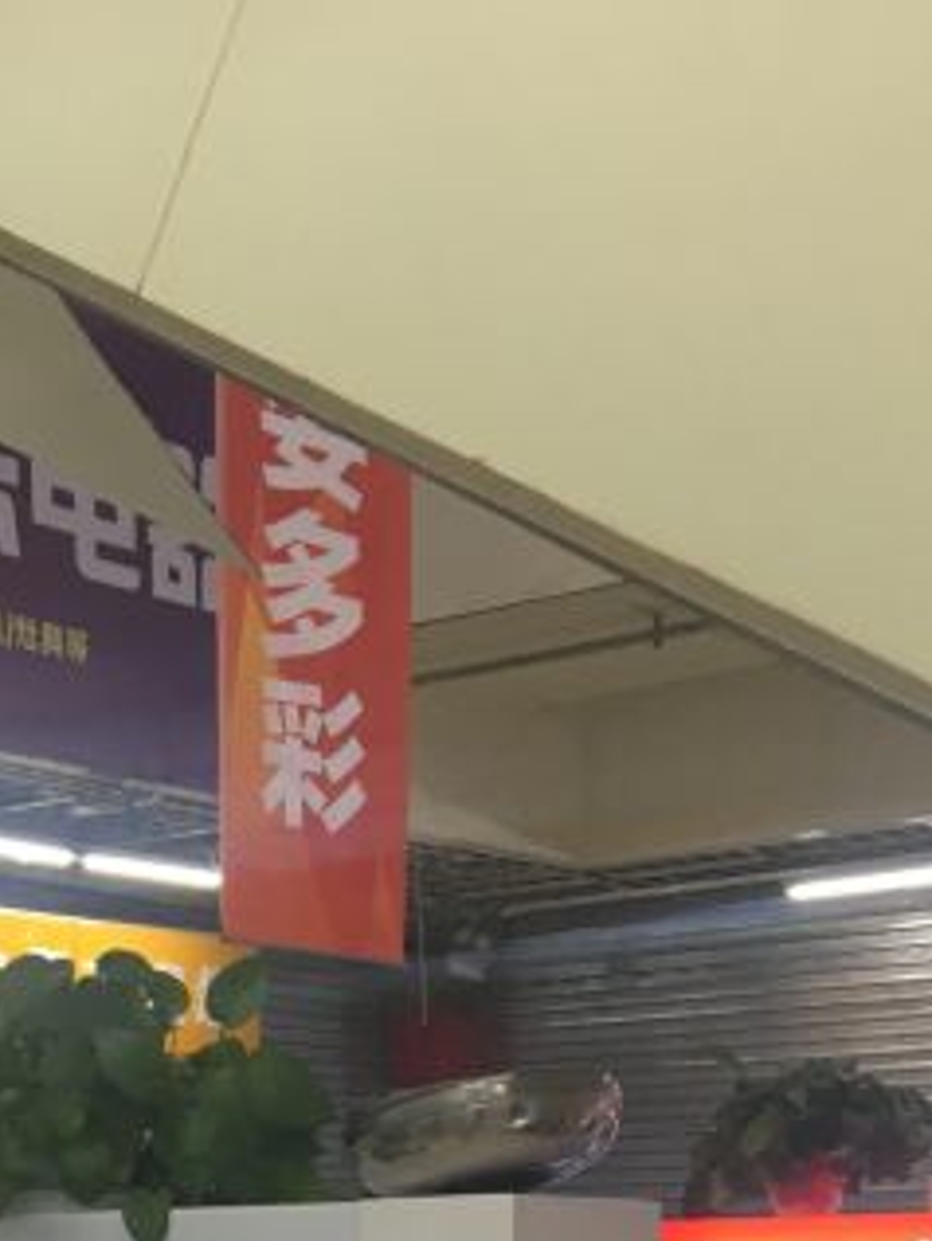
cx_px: 121
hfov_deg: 18.6
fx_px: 2798
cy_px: 1662
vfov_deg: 22.2
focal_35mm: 78
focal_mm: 4.15
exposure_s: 1/33
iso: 50
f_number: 2.2
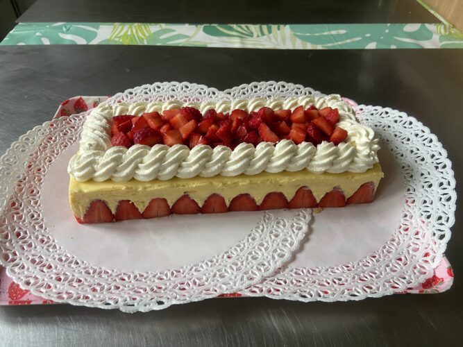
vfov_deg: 53.0
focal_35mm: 26
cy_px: 174
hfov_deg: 67.3
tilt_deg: -45.0
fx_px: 348
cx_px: 232
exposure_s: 1/94
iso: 125
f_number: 1.8
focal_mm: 4.25
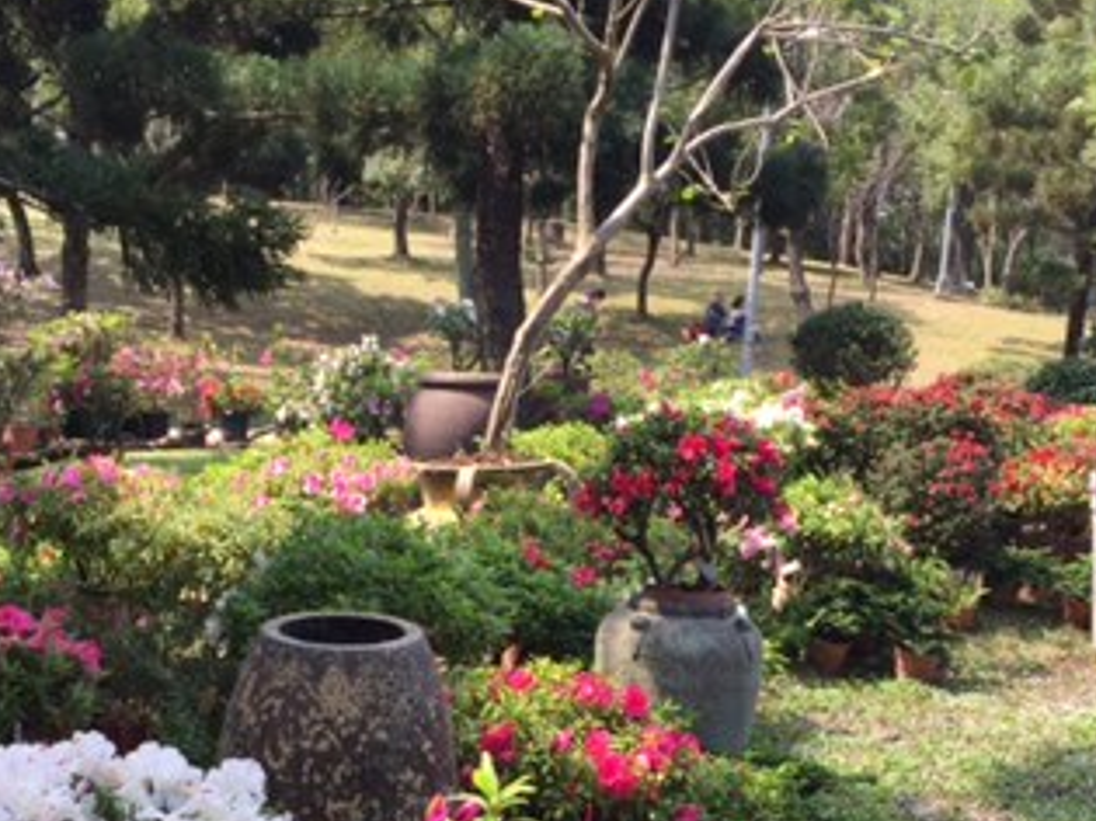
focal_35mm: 59
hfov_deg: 32.7
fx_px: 1867
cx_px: 529
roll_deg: -4.6
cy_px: 727
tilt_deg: -10.5
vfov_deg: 24.2
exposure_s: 1/460
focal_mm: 4.15
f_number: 2.2
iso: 32
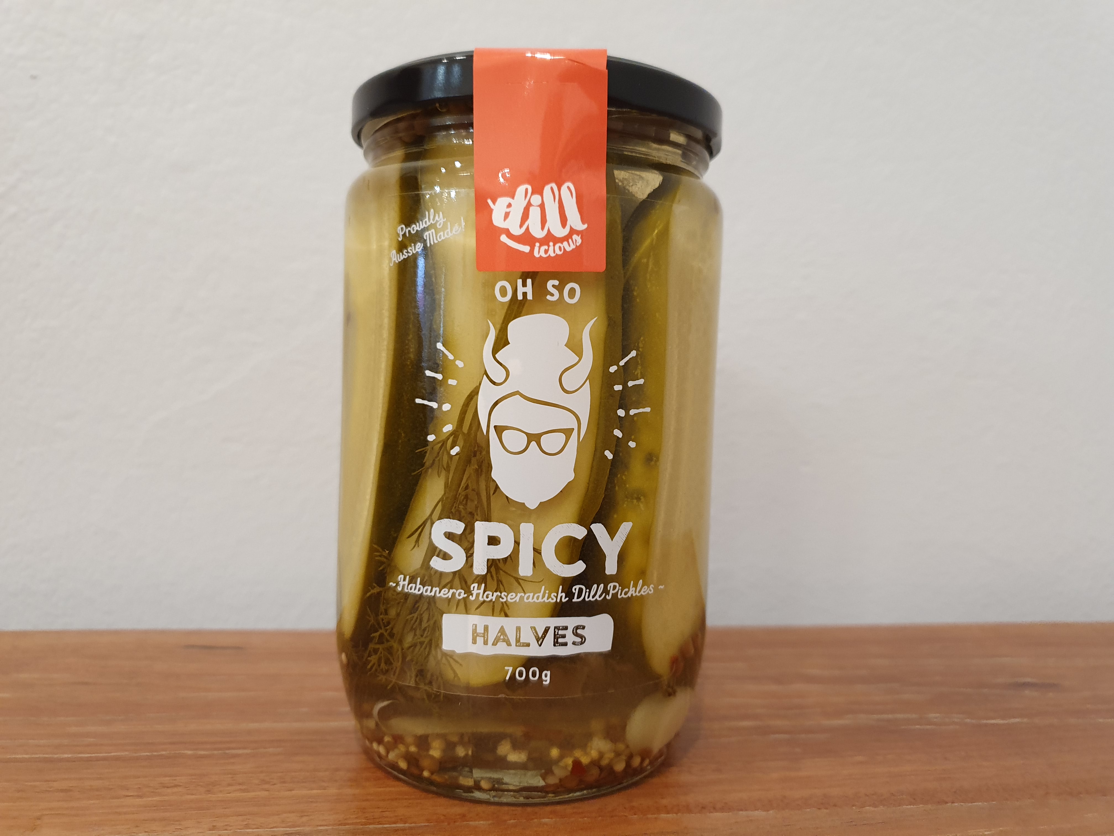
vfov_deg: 53.1
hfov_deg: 67.3
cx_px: 557
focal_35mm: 26
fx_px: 837
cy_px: 418
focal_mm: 4.32
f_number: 1.5
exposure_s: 1/50
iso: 200
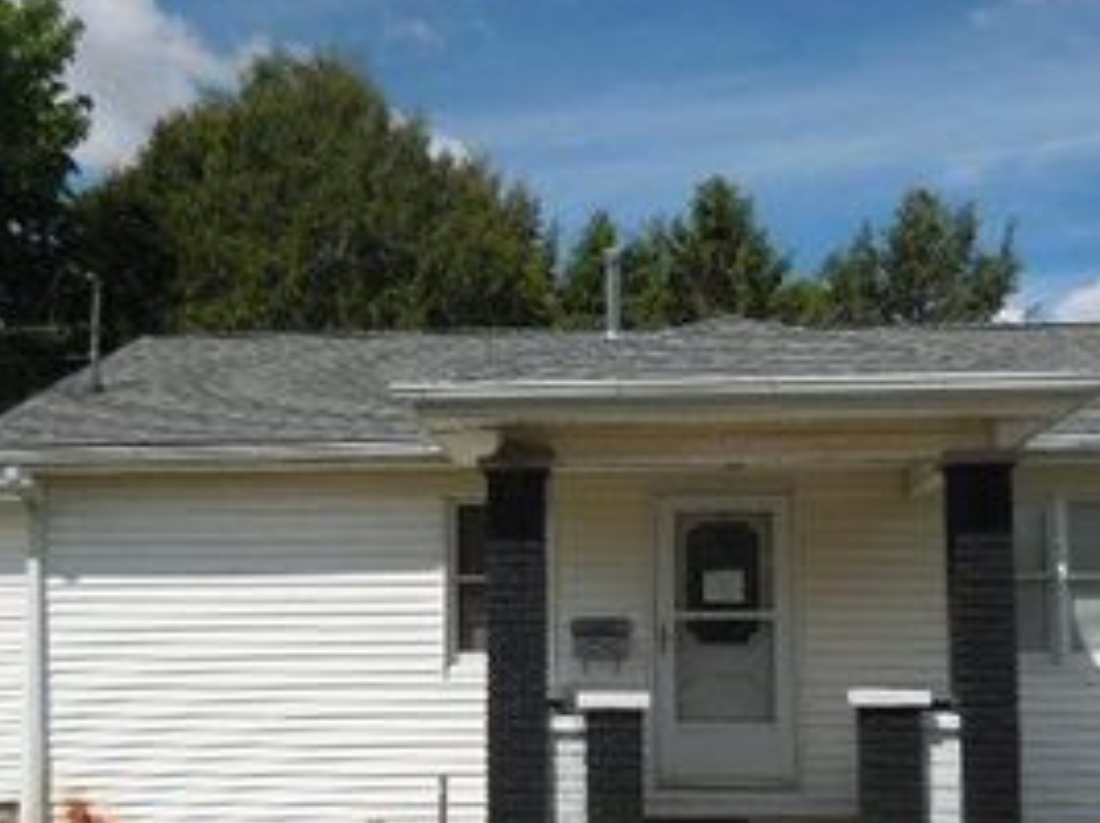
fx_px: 1492
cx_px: 558
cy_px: 515
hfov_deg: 40.5
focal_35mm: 47
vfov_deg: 30.7
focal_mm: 4.5
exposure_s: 1/1000
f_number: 6.6
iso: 125
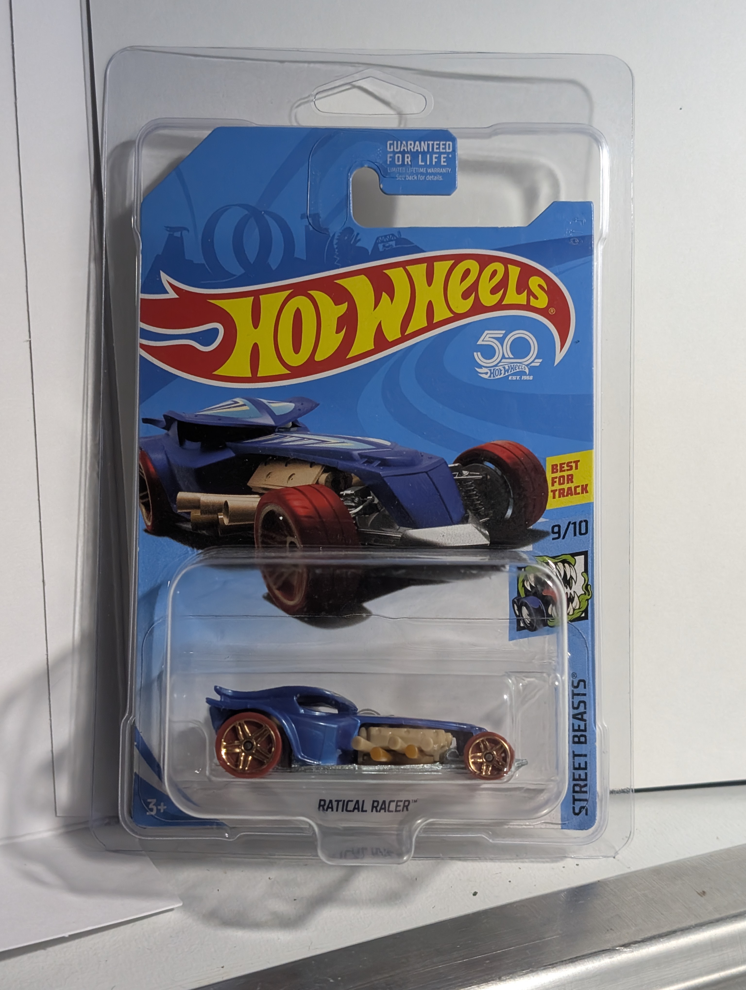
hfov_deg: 29.7
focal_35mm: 49
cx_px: 373
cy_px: 495
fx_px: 1404
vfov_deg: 38.9
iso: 404
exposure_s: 1/177
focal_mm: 6.9
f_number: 1.68
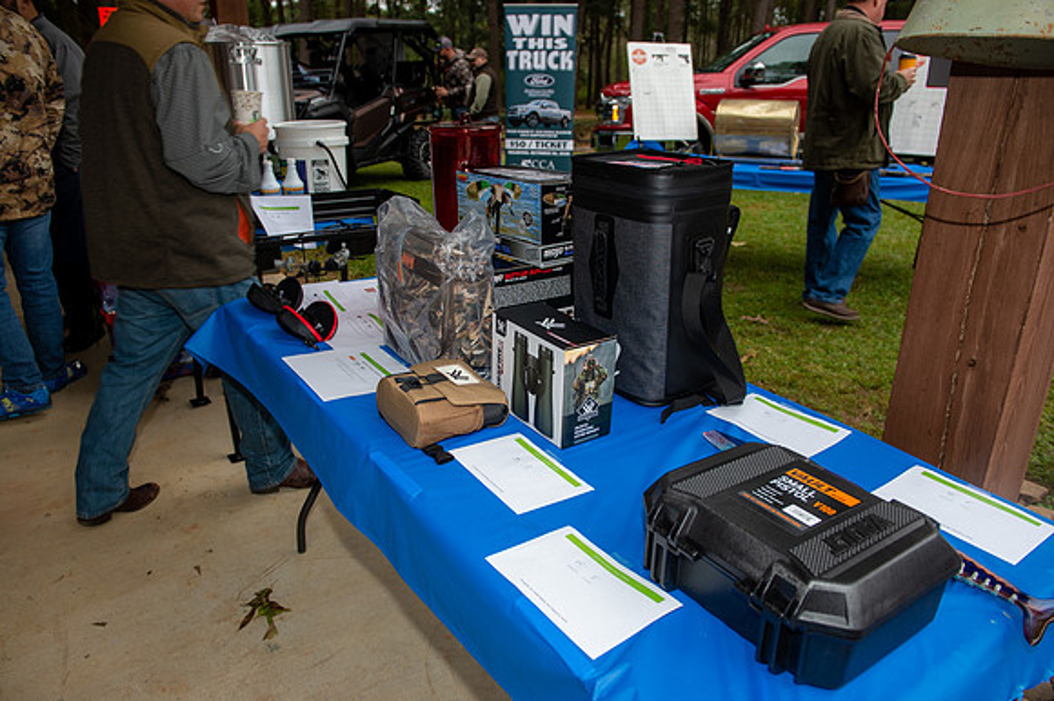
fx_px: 761
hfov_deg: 69.4
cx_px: 527
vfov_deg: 49.5
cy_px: 350
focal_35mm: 26
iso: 400
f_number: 5
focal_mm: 26
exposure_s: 1/80
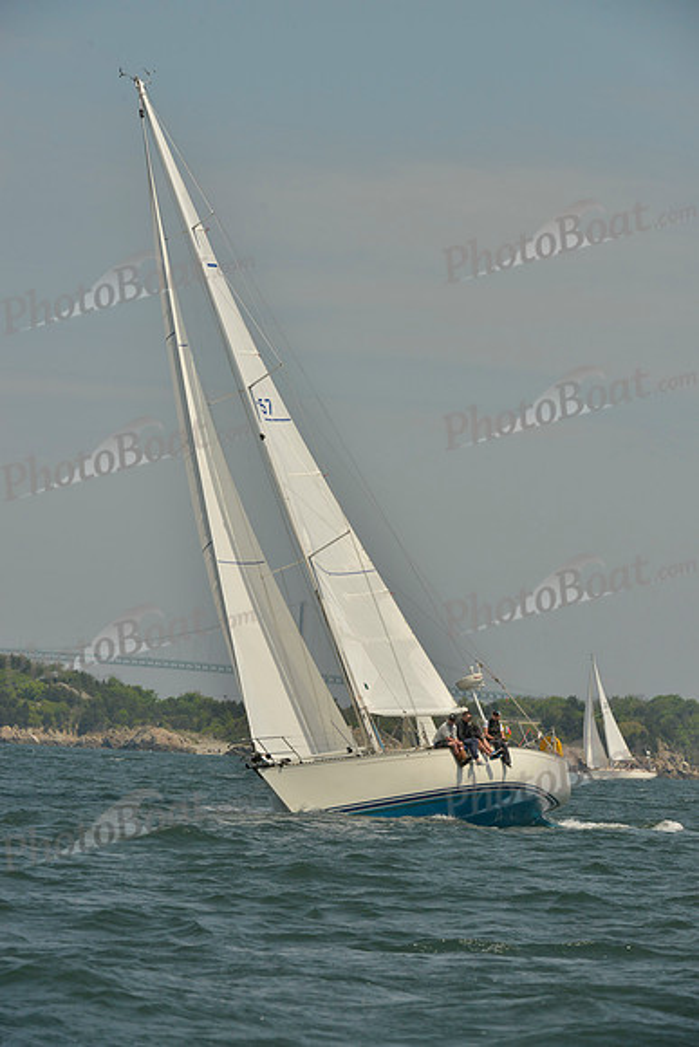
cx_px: 350
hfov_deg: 6.9
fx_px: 5821
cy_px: 524
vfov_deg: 10.3
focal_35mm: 200
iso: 280
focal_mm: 200
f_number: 11
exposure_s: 1/1000
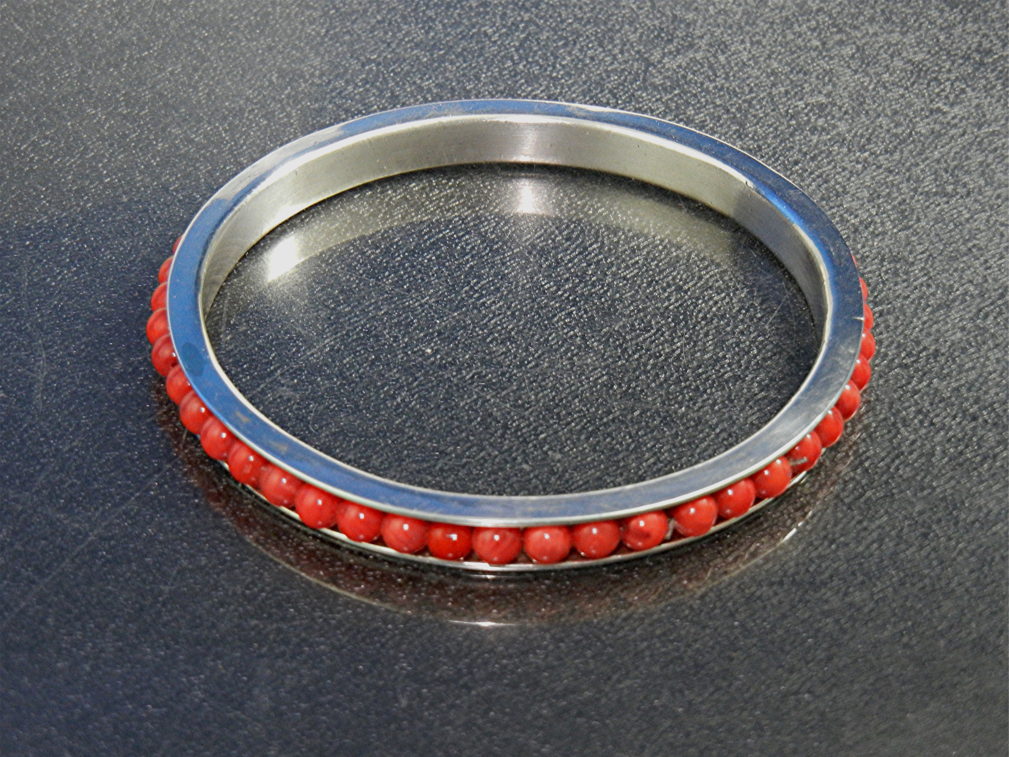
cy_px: 378
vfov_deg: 16.6
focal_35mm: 89
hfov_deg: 22.0
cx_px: 504
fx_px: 2594
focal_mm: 16
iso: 548
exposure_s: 1/30
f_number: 4.4
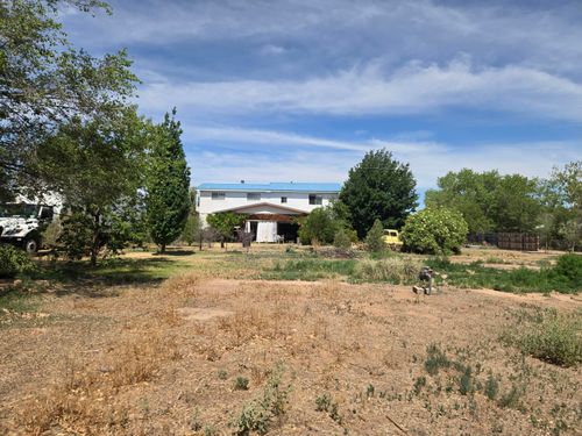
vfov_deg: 58.9
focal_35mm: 23
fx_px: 387
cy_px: 218
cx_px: 291
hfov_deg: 73.9
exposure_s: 1/2105
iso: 25
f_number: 1.8
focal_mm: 5.4
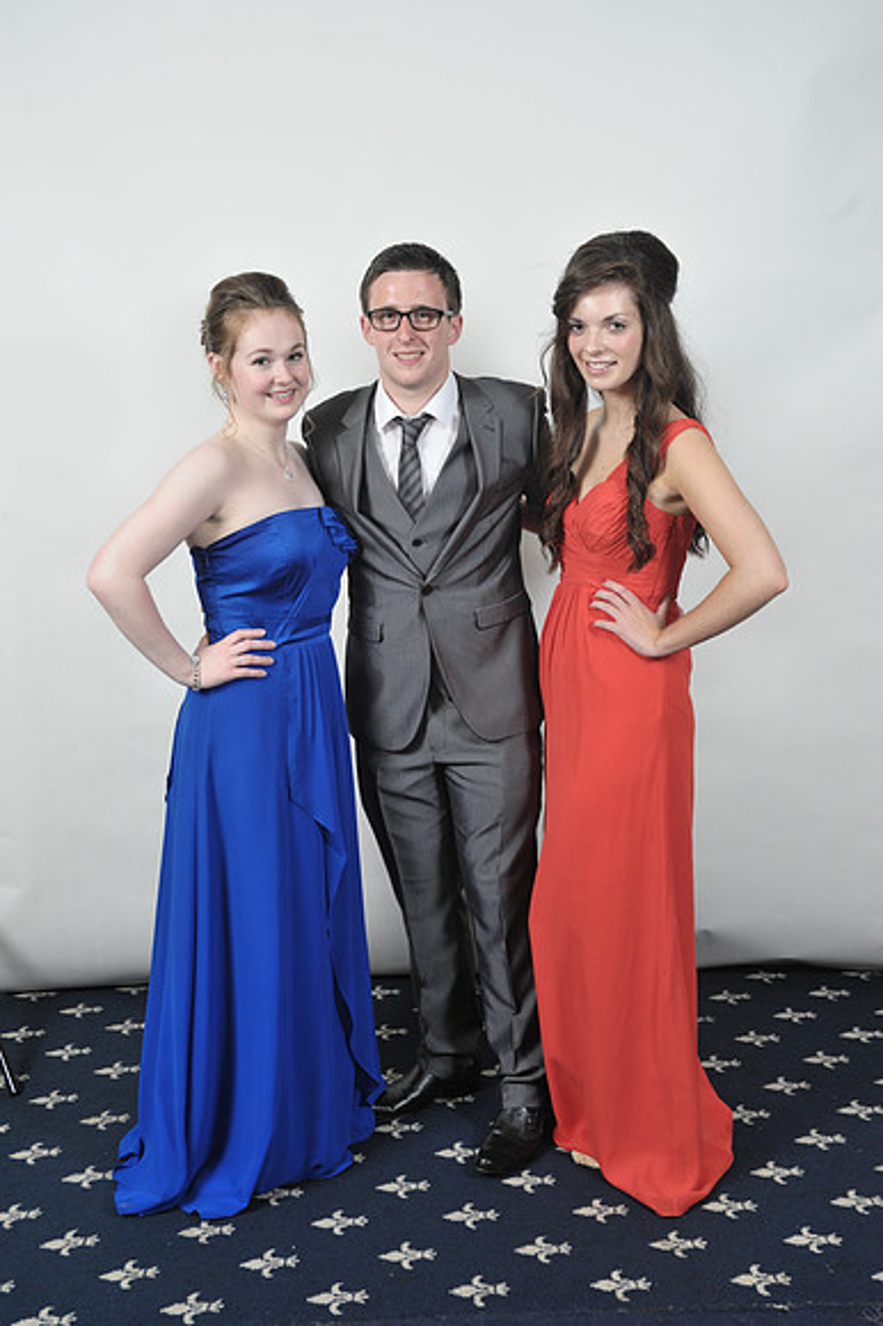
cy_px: 663
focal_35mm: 48
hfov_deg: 28.0
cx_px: 442
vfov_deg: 41.1
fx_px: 1768
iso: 1000
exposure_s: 1/160
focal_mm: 48
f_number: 7.1
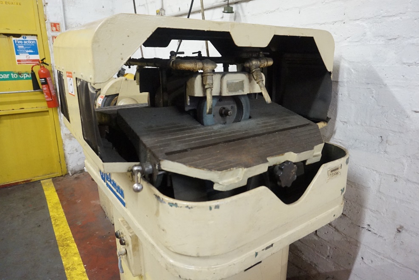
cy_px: 135
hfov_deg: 71.5
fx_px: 291
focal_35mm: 25
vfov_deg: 51.3
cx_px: 217
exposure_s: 1/125
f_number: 3.5
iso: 3200
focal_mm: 16
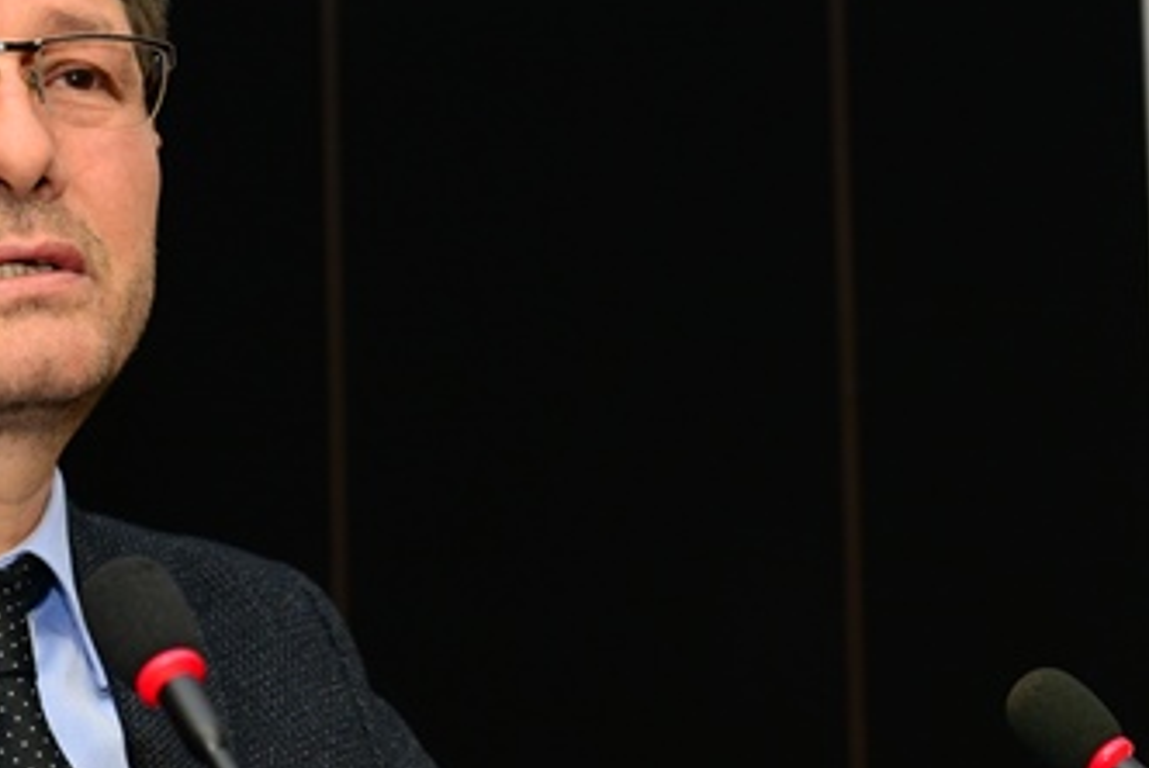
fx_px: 4728
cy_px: 303
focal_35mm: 148
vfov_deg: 9.3
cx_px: 543
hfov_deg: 13.9
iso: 1250
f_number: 4.5
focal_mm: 48
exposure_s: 1/100
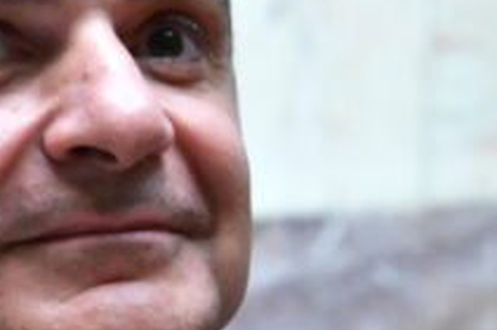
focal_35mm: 376
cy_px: 382
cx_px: 2
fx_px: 5183
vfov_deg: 3.6
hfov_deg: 5.5
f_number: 6.3
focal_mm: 66
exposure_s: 1/320
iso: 8000
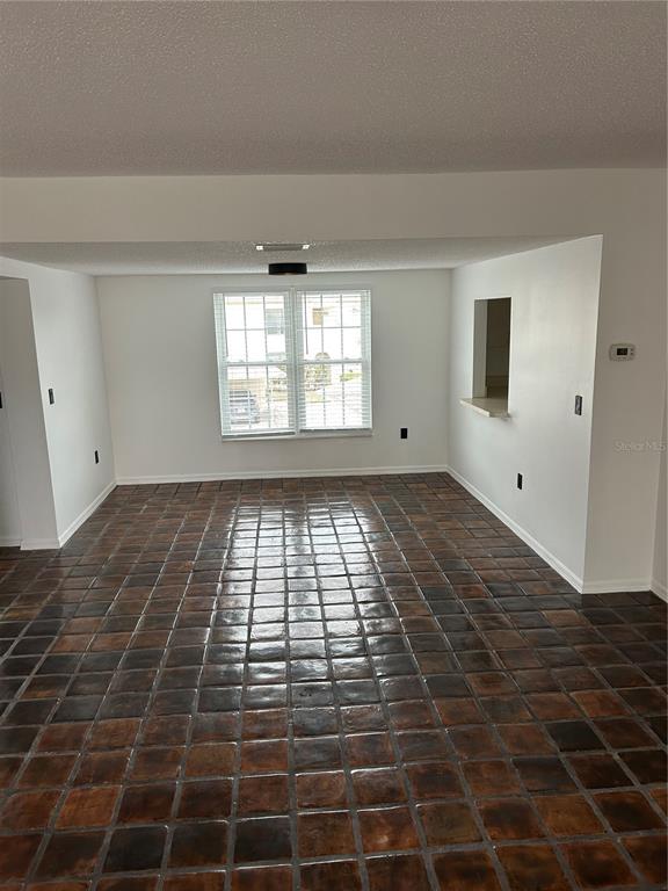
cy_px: 446
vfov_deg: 67.3
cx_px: 334
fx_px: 669
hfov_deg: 53.1
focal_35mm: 26
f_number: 1.5
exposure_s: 1/108
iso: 125
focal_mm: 5.7
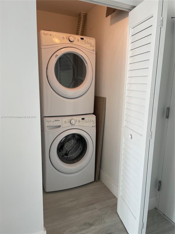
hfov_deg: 53.1
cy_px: 117
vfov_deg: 67.3
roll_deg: -1.2
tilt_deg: -11.4
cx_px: 88
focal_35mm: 26
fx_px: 175
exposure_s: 1/120
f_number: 1.6
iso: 100
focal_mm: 4.2
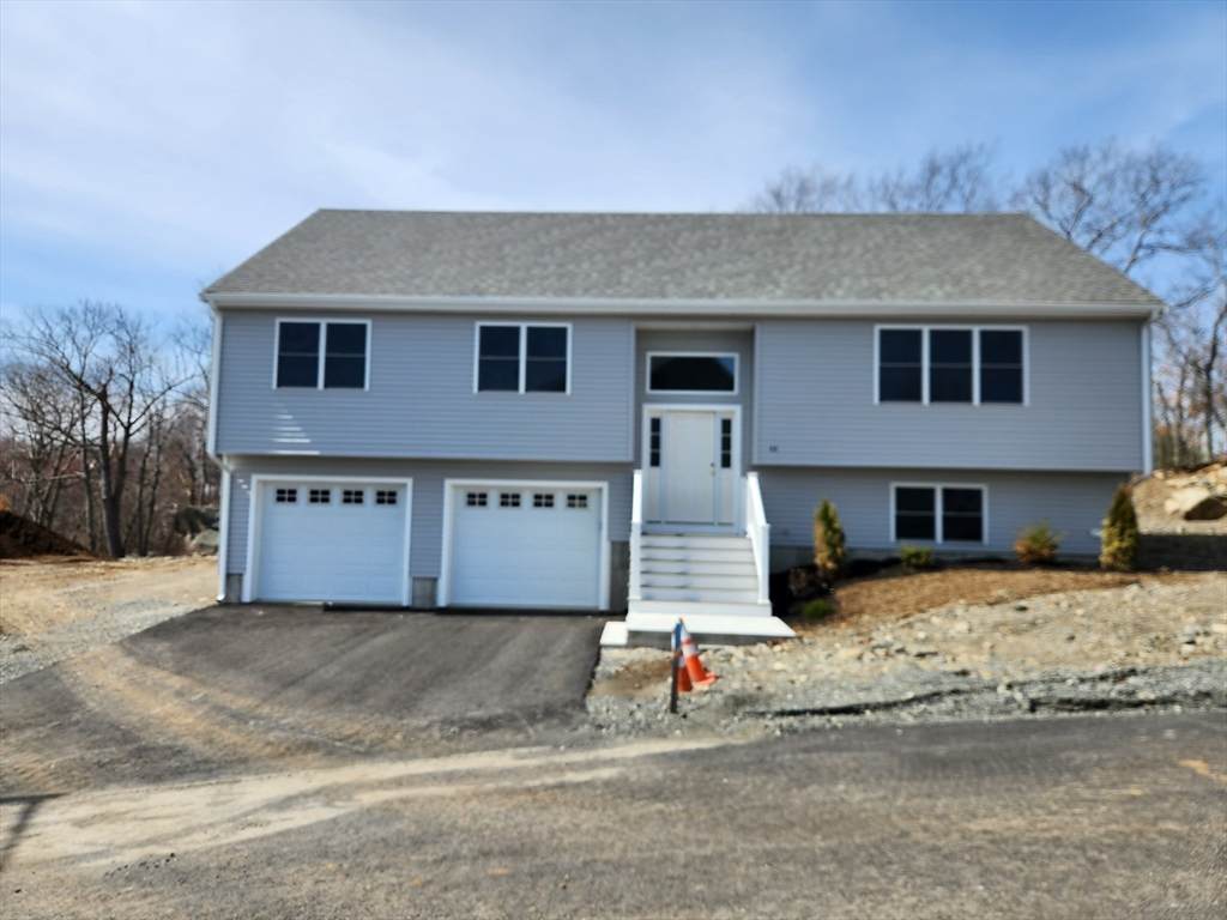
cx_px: 614
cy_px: 460
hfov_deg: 73.9
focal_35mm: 23
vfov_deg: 58.9
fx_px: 815
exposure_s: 1/1513
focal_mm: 5.4
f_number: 1.8
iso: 20
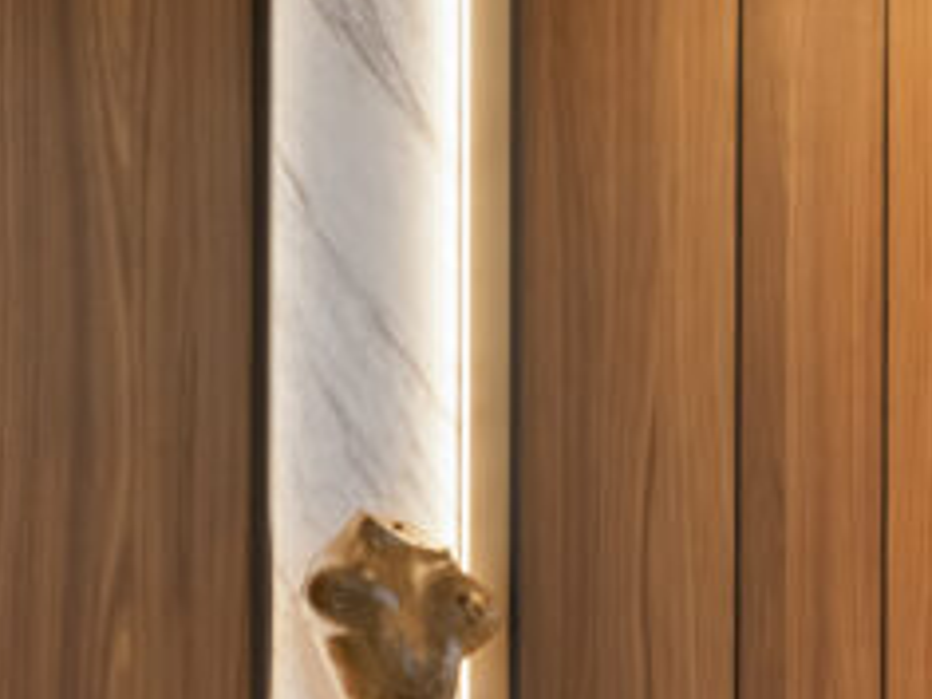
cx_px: 683
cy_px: 650
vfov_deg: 15.5
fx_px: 2531
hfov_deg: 20.7
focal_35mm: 94
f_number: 9
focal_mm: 30
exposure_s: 1/10
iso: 800
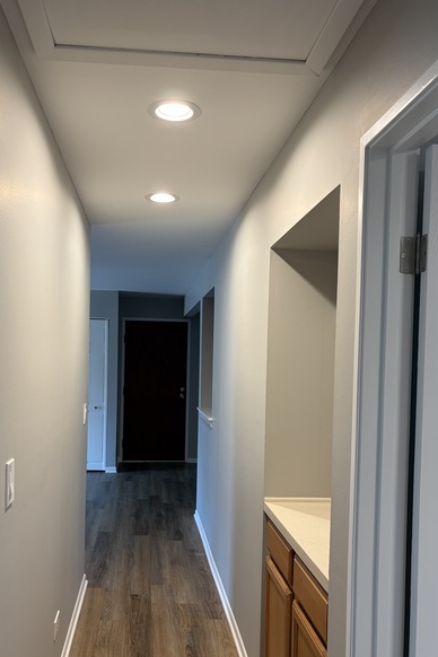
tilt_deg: -2.3
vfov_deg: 60.1
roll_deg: -1.2
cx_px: 184
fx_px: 566
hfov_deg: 42.2
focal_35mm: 31
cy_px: 370
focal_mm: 5.96
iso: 100
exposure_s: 1/60
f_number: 1.6
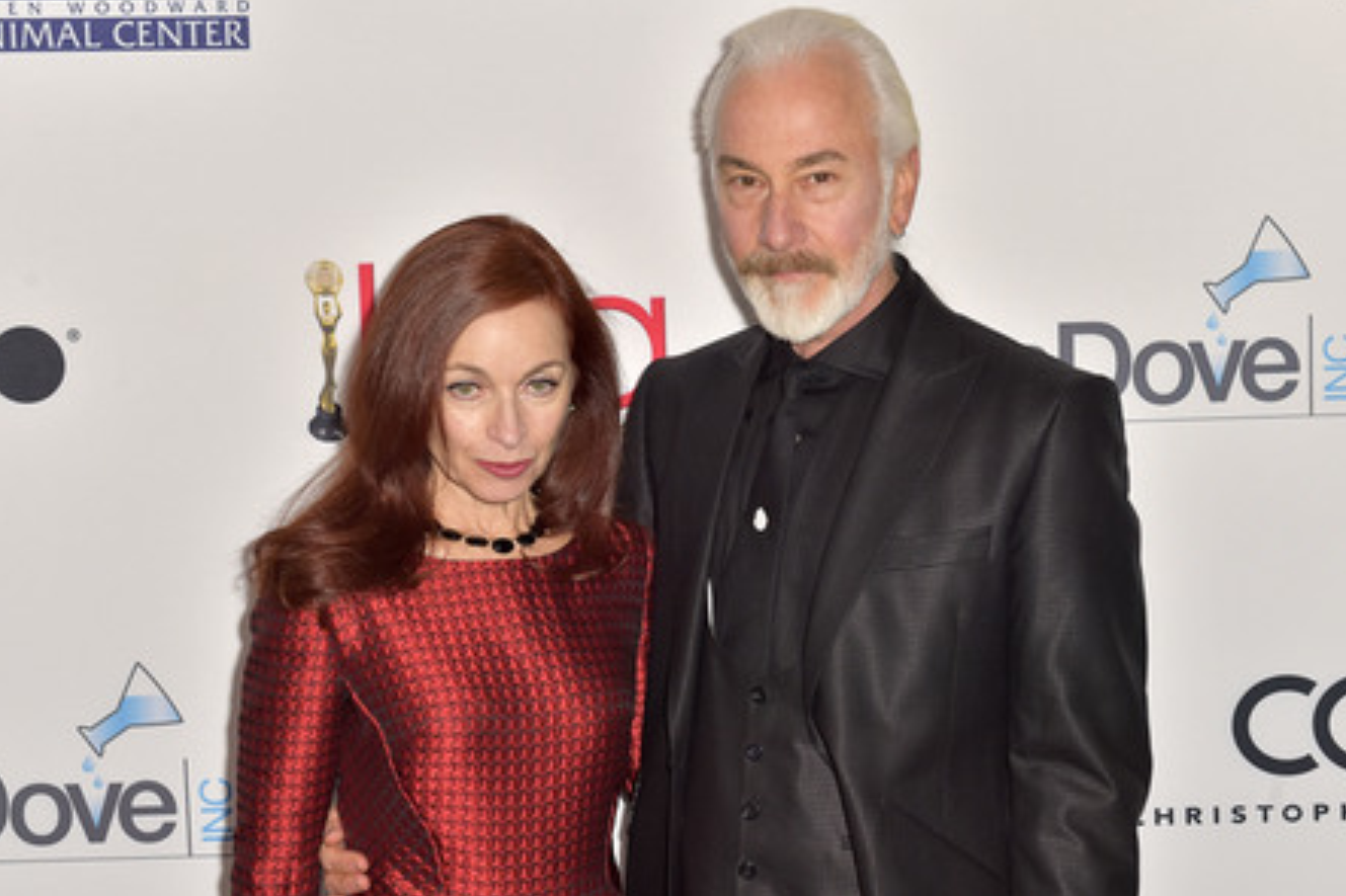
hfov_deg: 32.9
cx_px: 668
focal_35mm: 61
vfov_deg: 22.2
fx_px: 2280
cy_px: 446
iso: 400
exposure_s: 1/250
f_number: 6.3
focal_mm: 60
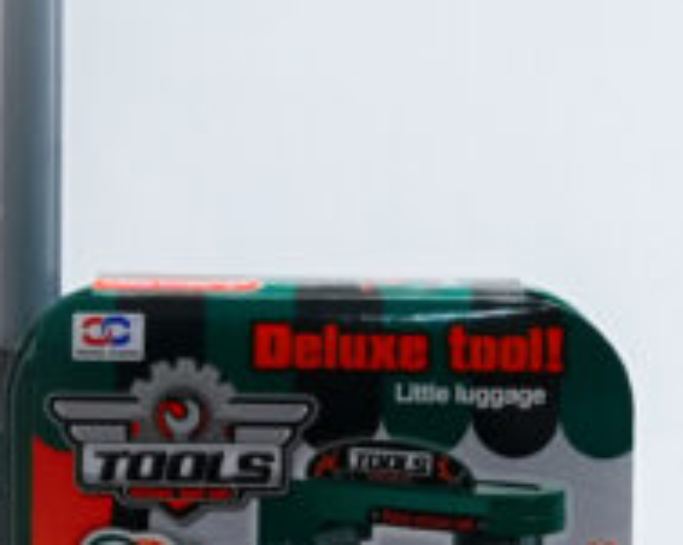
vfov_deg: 8.7
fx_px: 3576
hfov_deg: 10.9
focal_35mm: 177
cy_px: 428
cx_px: 383
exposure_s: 1/125
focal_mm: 34
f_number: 11
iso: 3200
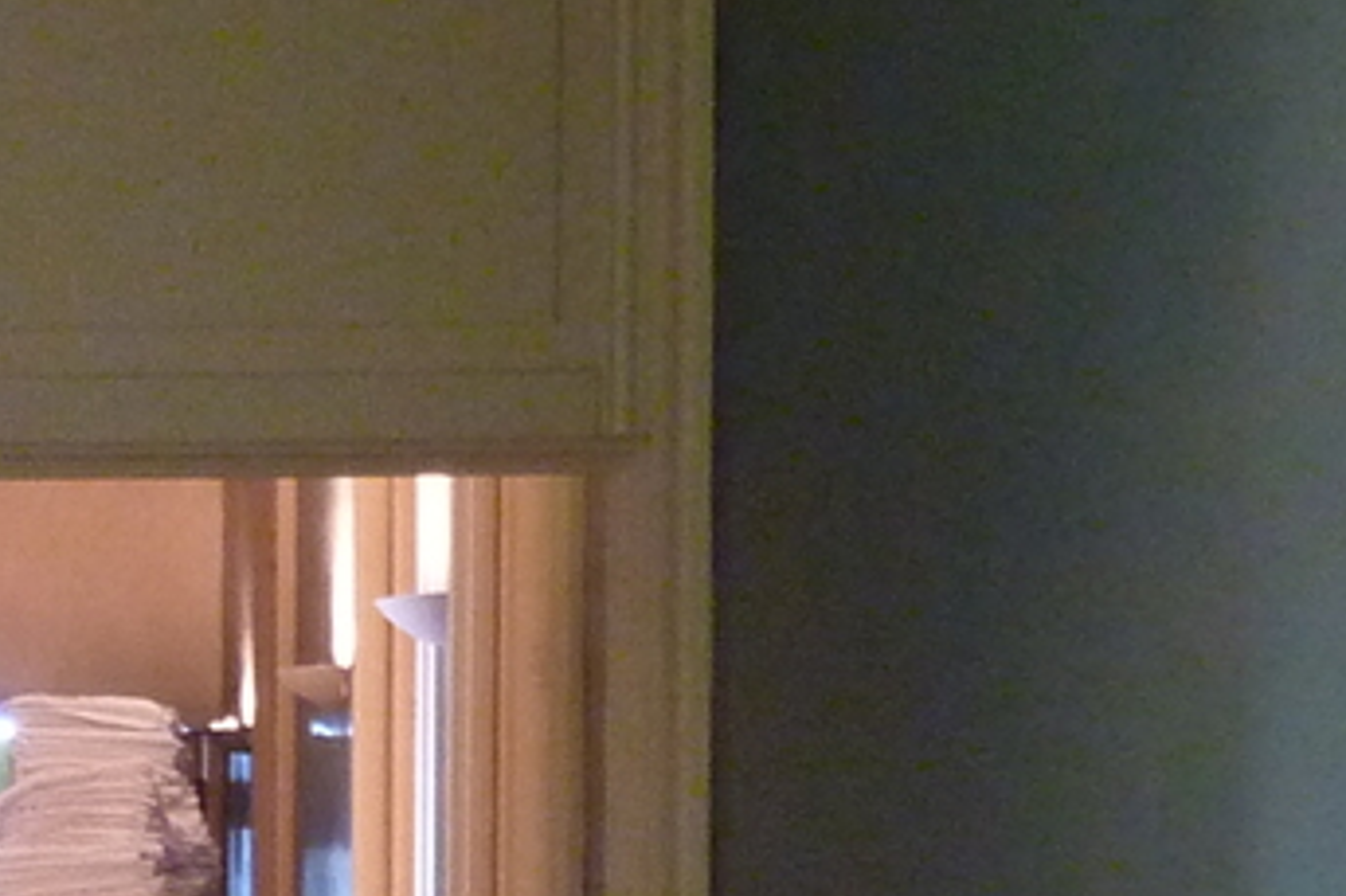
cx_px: -305
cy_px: 1056
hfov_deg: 16.2
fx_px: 4522
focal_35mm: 121
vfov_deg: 11.1
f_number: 3.3
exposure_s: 1/8
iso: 400
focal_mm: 4.1
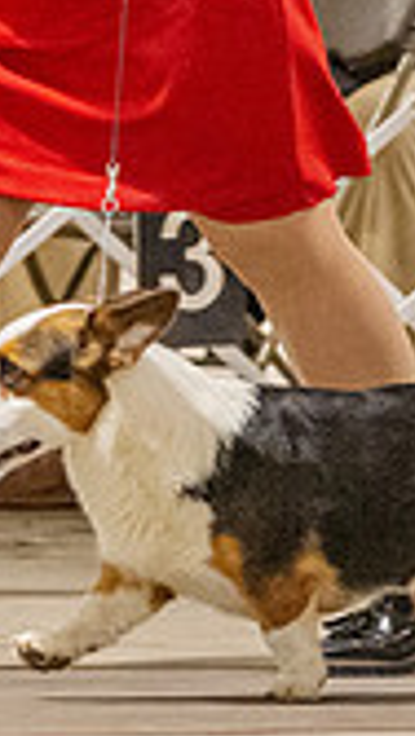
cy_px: 18
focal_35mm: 636
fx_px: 12436
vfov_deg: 3.4
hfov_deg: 1.9
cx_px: 155
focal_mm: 150
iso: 6400
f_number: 3.2
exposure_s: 1/400
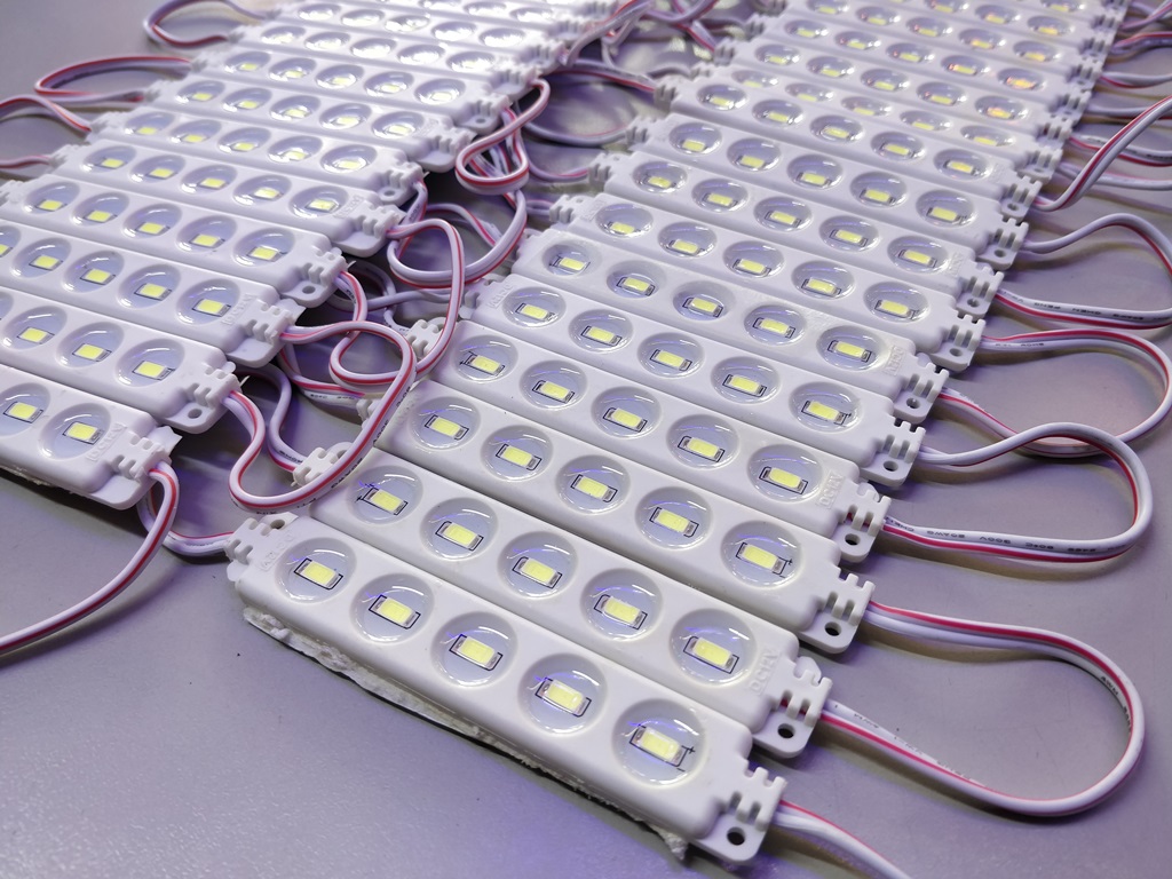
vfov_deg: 56.8
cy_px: 440
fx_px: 813
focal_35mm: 24
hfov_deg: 71.6
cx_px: 586
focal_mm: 4.1
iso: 400
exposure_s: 1/50
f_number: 1.7
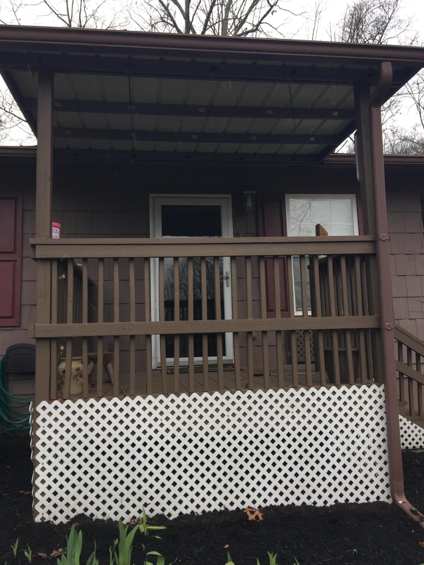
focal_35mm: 29
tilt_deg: +8.2
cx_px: 212
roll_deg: +1.6
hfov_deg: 48.2
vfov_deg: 61.7
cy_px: 282
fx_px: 474
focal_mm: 4.15
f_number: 2.2
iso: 32
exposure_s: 1/226
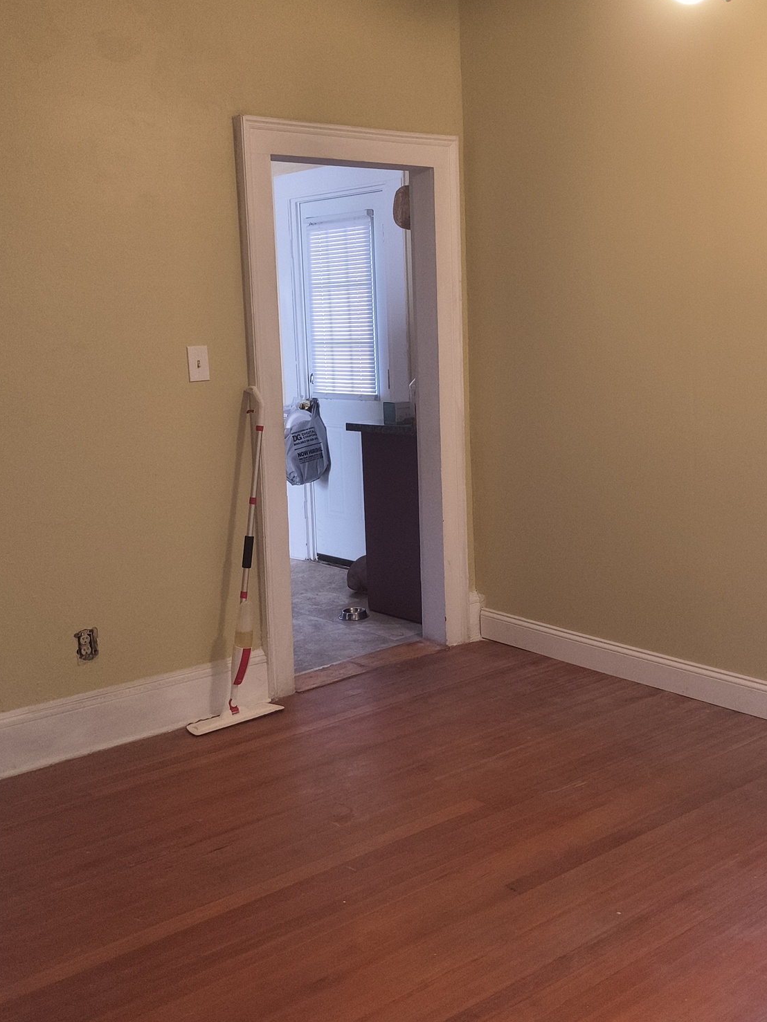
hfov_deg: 36.7
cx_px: 451
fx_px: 1152
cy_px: 491
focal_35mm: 39
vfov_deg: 47.8
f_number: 1.7
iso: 952
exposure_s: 1/50
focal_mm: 4.68
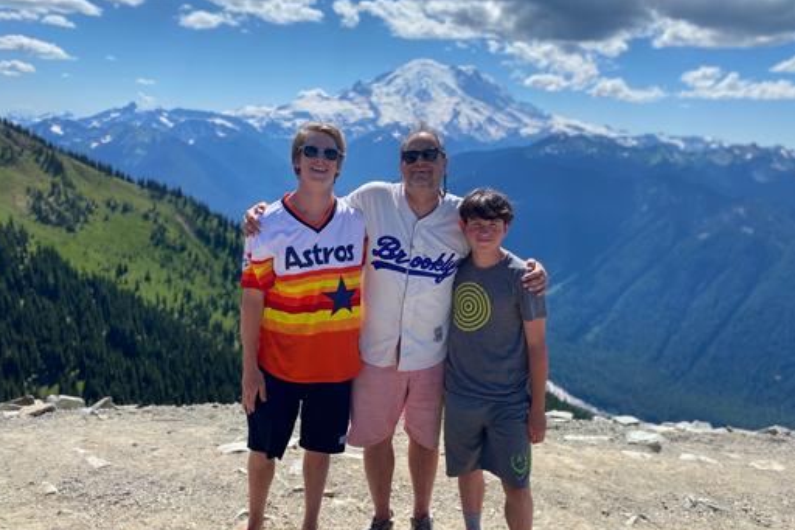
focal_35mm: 28
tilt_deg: -9.5
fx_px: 618
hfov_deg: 65.5
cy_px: 256
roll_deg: -1.5
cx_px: 398
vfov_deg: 46.4
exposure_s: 1/3205
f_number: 1.8
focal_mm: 4.25
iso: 32
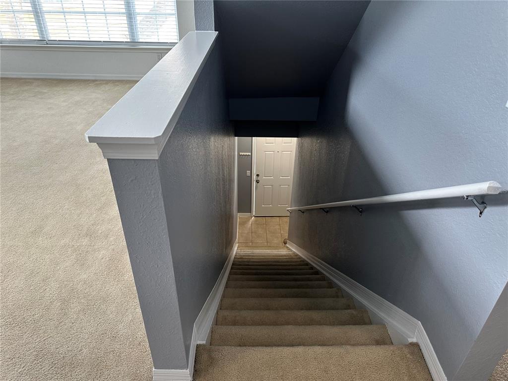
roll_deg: -1.0
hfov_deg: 71.6
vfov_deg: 56.8
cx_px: 254
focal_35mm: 24
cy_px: 190
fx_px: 352
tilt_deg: -32.0
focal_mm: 6.86
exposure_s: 1/60
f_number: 1.78
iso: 160
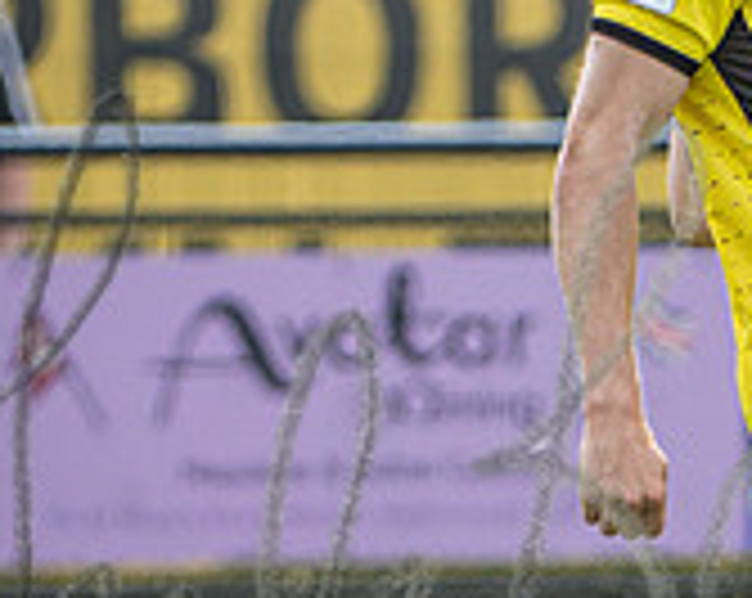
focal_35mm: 1187
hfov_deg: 1.6
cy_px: 677
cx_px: 832
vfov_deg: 1.3
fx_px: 26372
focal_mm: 240
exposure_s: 1/2000
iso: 400
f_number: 4
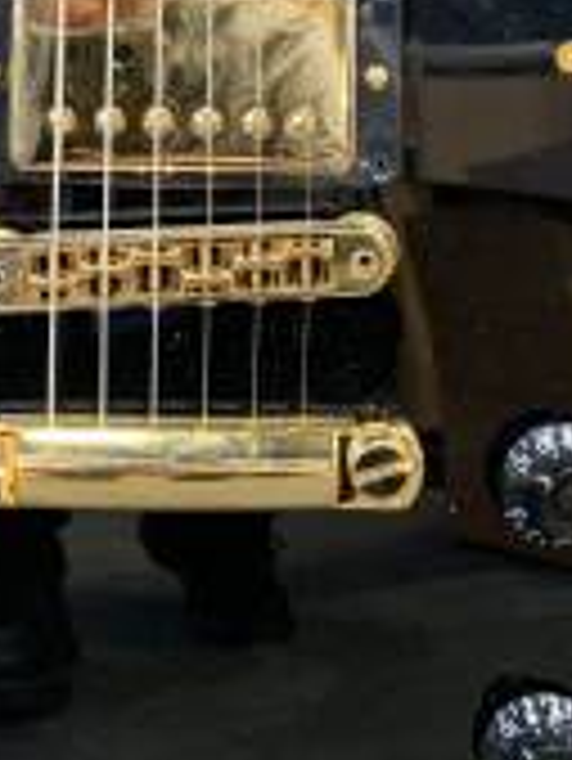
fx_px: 1760
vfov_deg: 23.3
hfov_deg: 18.4
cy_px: -9
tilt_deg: -19.7
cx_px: 194
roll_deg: +1.4
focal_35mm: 80
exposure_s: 1/40
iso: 250
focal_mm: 4.25
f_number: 1.8
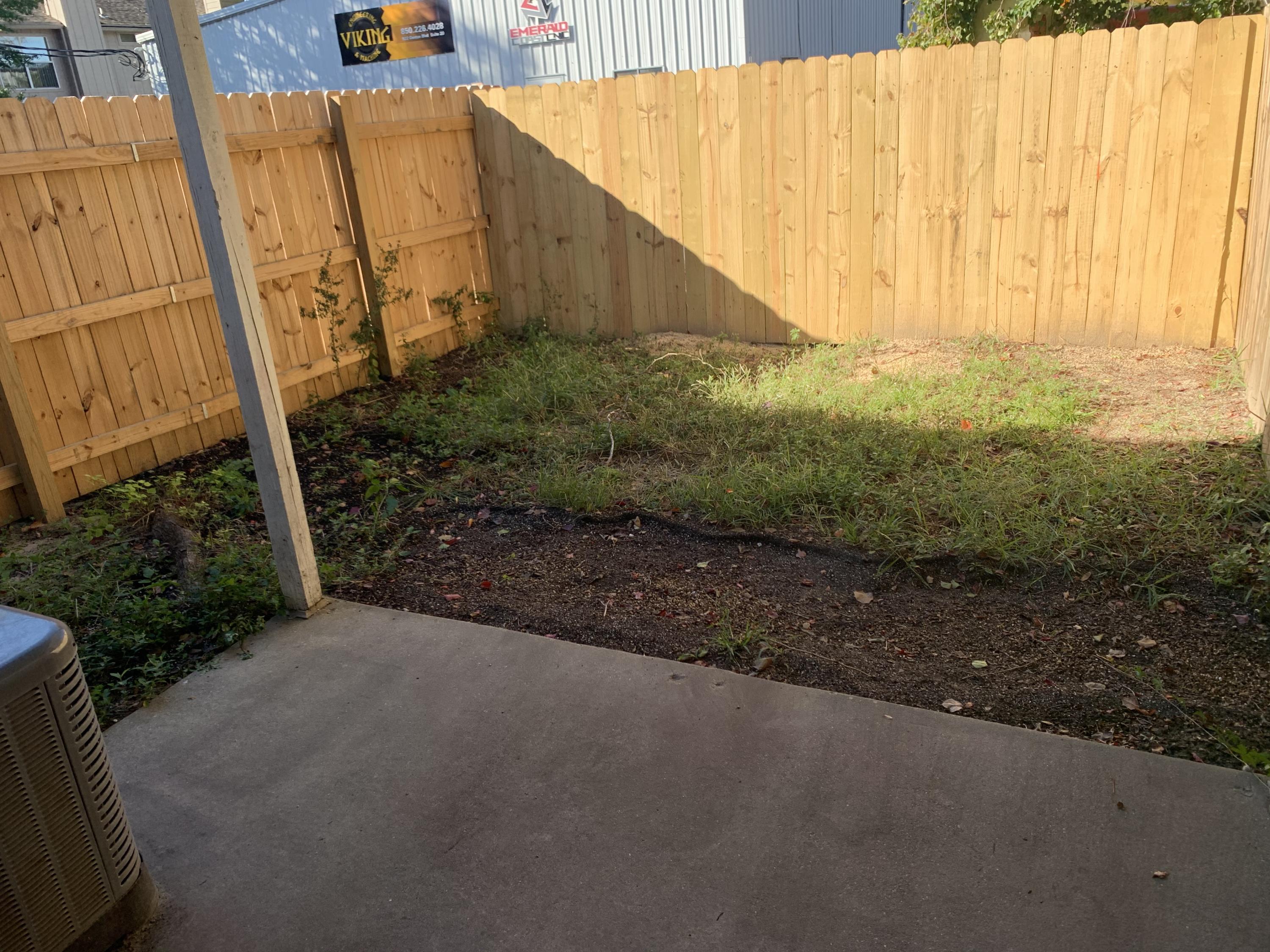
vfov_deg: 53.1
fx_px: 954
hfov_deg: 67.3
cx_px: 635
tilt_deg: -19.5
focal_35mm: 26
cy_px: 476
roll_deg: +4.8
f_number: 1.8
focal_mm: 4.25
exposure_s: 1/564
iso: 25
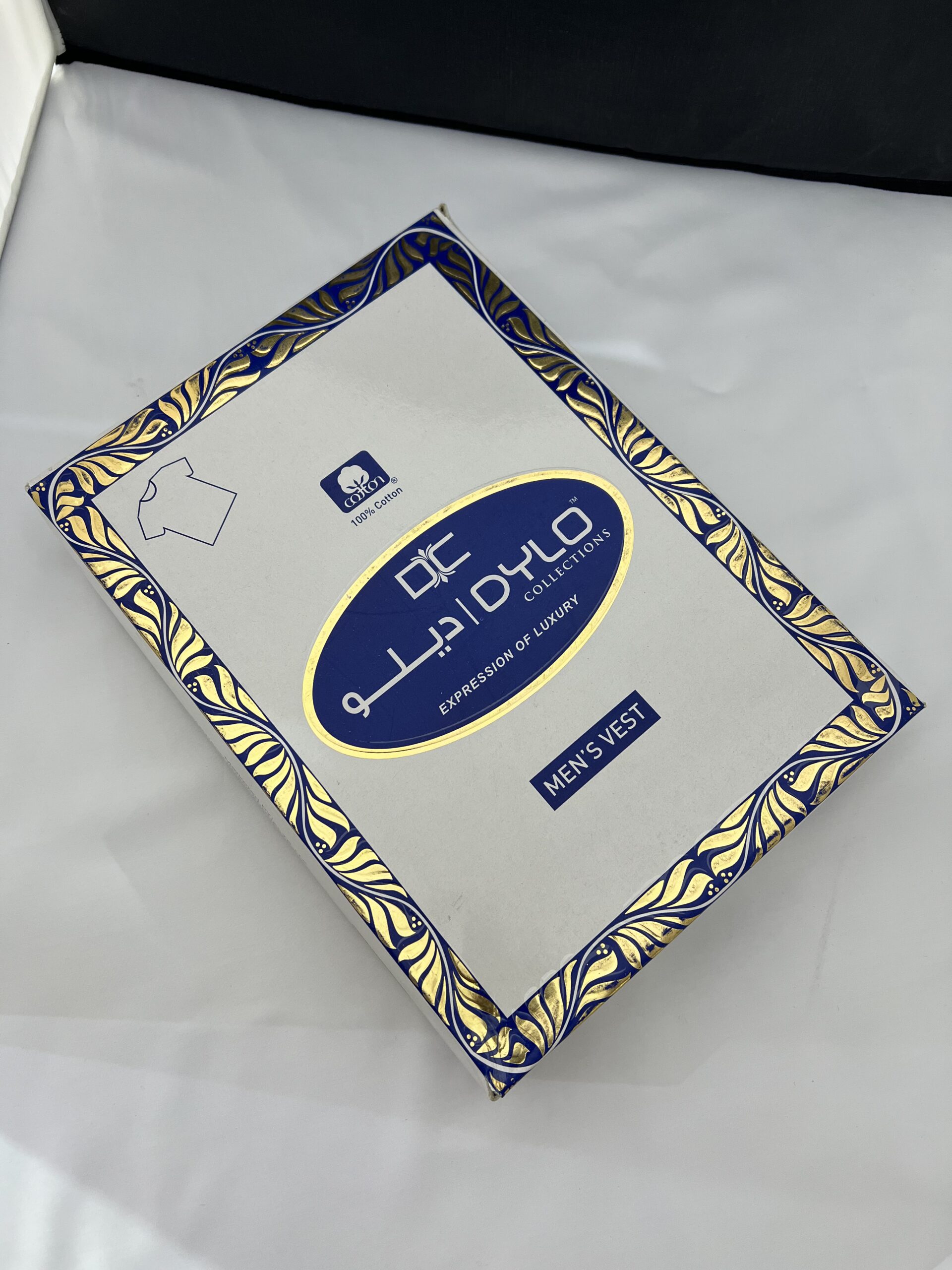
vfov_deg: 67.3
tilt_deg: -72.7
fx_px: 953
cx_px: 476
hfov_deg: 53.1
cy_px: 635
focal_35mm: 26
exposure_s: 1/100
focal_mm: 5.7
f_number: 1.5
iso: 80
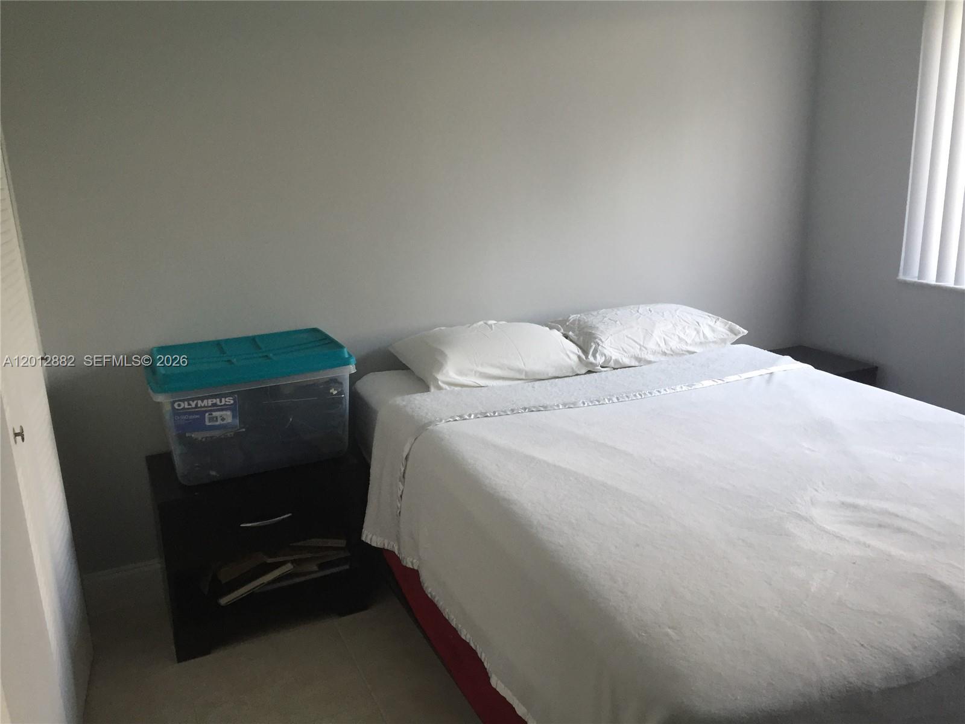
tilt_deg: -14.2
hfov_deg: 61.7
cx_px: 482
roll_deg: +1.1
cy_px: 362
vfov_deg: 48.2
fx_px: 808
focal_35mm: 29
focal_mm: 4.15
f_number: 2.2
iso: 80
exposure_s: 1/30
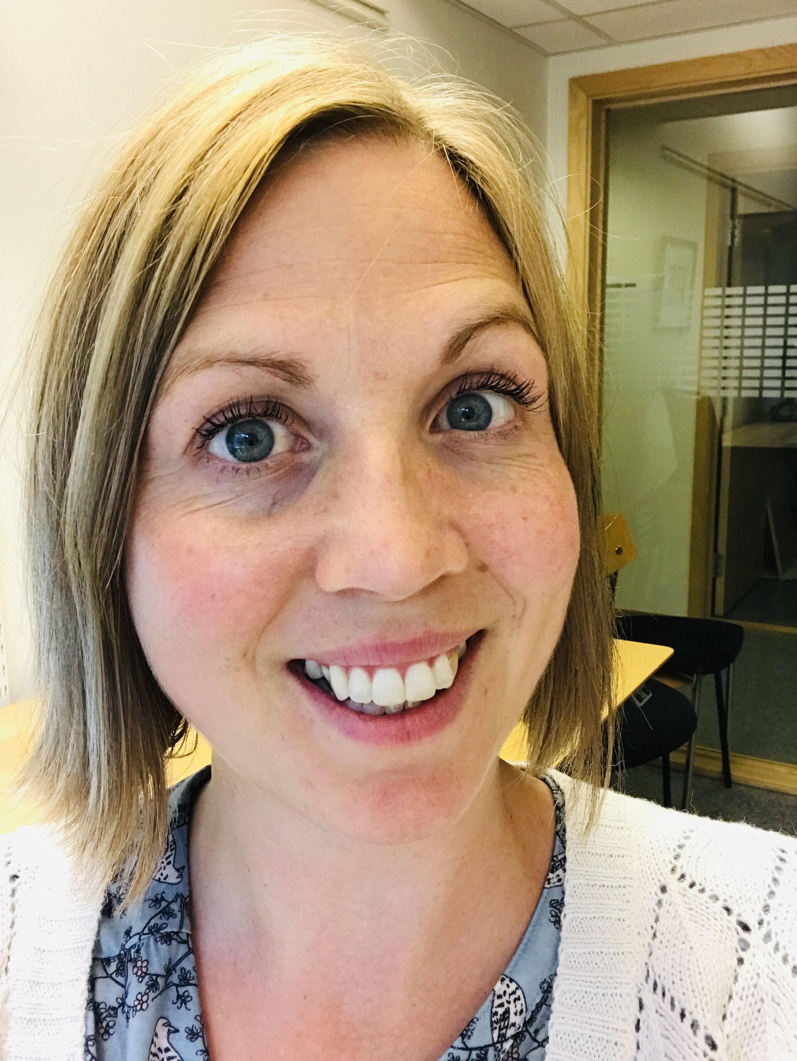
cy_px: 530
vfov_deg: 56.8
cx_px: 398
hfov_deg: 44.2
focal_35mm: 32
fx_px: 981
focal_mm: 2.87
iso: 125
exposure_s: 1/33
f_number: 2.2
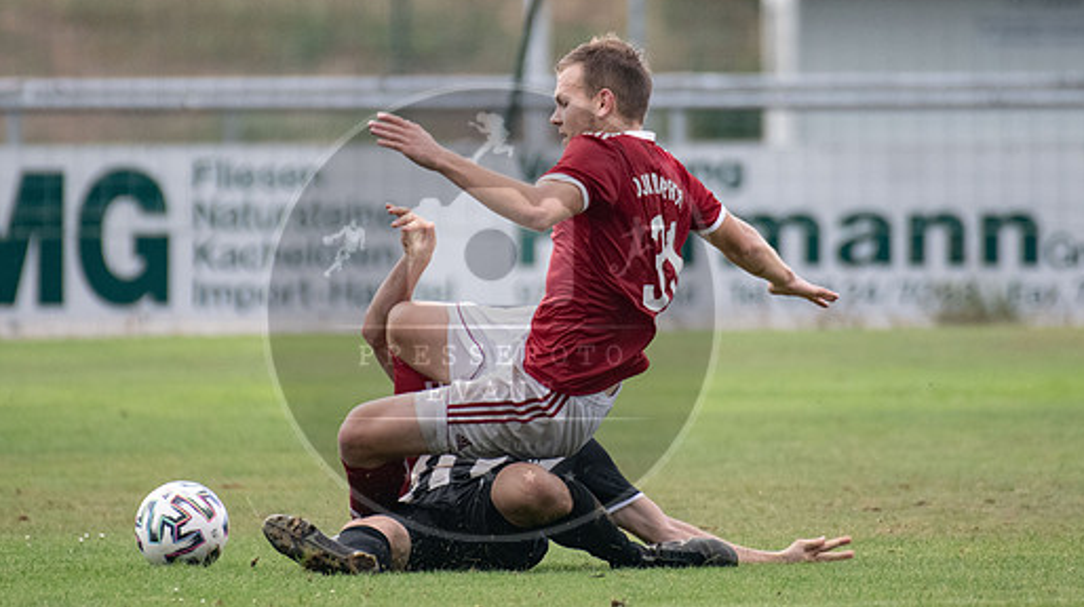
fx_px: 26161
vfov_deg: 1.3
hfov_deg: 2.4
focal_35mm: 911
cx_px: 563
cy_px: 212
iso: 1600
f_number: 5.6
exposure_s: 1/1600
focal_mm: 500
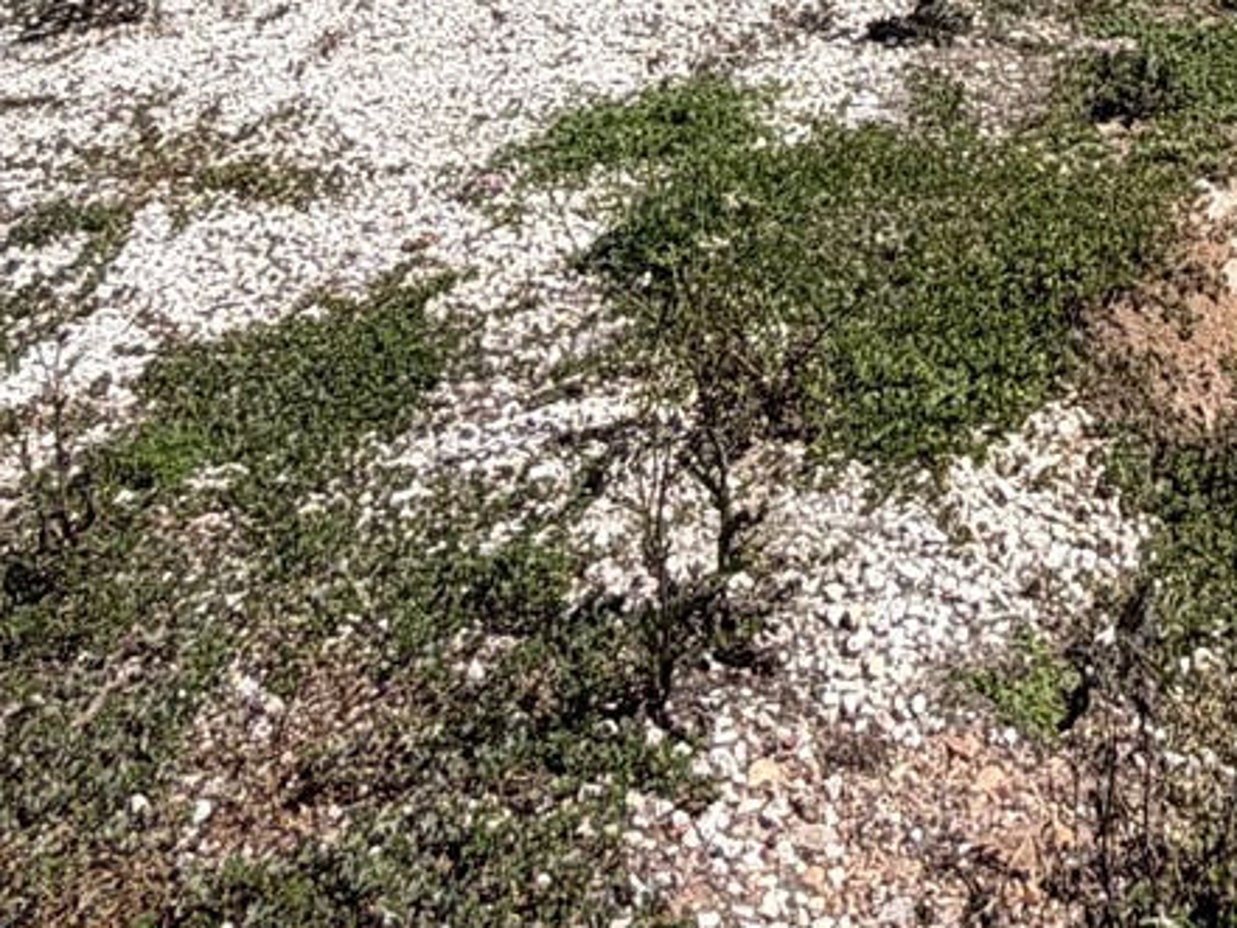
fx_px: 2323
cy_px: -611
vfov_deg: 18.8
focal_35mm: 65
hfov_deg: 26.5
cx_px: 1478
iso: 20
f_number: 2.2
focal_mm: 2.22
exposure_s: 1/1087
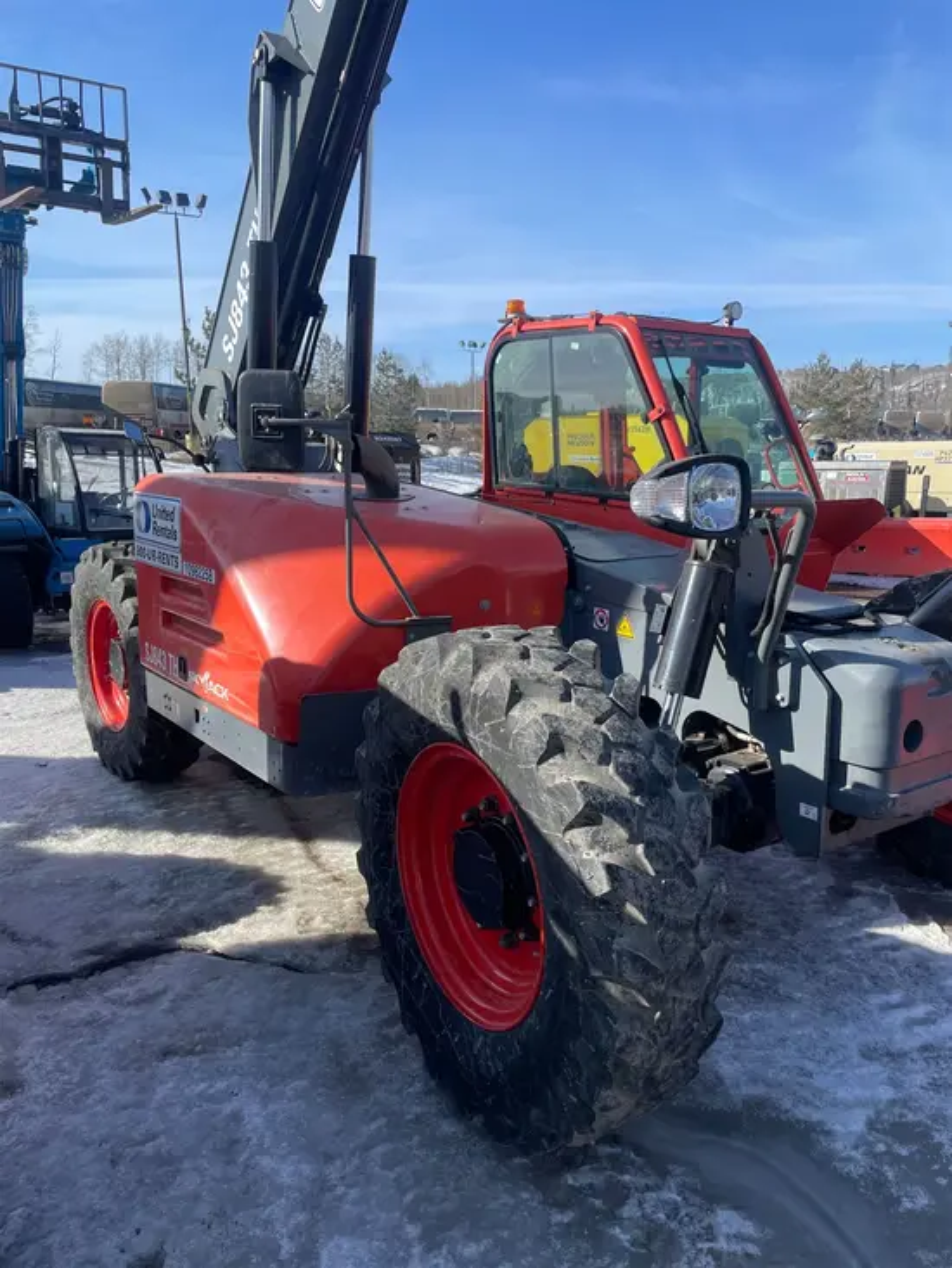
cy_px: 634
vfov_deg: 67.3
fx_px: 953
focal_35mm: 26
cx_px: 476
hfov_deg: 53.1
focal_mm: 4.2
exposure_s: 1/2174
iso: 32
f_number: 1.6
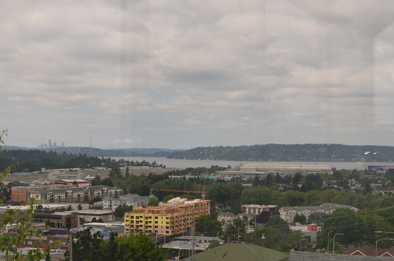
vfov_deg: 20.0
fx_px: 739
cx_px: 232
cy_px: 156
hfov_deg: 29.8
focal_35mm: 68
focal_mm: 35
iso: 100
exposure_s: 1/250
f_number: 5.6
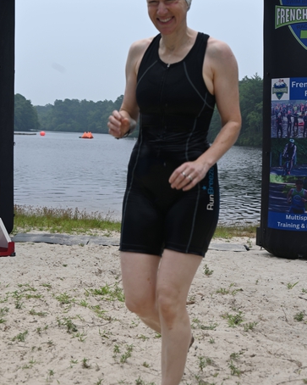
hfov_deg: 30.2
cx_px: 154
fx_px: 568
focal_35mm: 50
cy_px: 158
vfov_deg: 37.2
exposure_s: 1/320
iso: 100
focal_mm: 44
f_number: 6.3
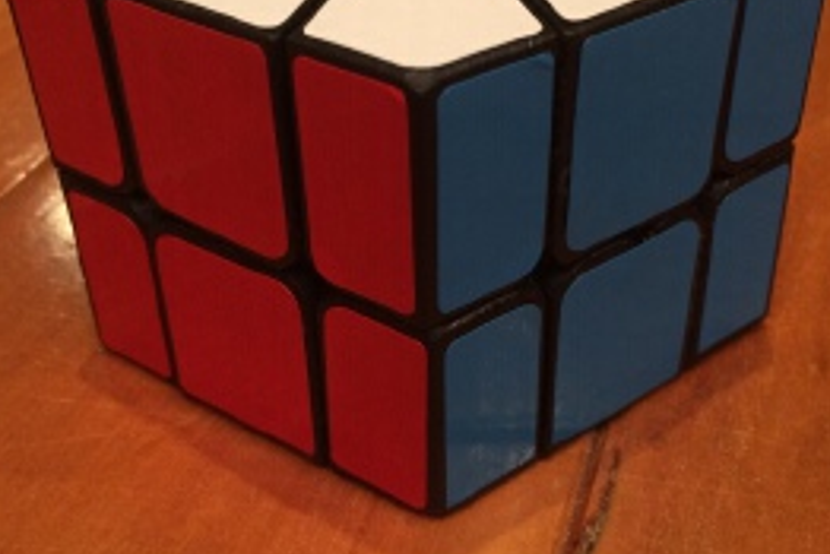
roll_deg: +0.5
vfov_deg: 29.2
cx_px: 434
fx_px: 1061
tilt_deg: -35.5
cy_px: 234
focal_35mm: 46
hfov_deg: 42.7
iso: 200
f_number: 2.2
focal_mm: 4.15
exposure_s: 1/30
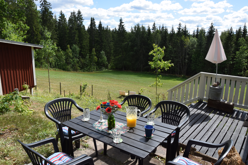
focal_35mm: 27
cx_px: 124
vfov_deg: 47.9
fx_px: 186
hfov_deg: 67.4
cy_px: 82
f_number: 9
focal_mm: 18
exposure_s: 1/320
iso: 200
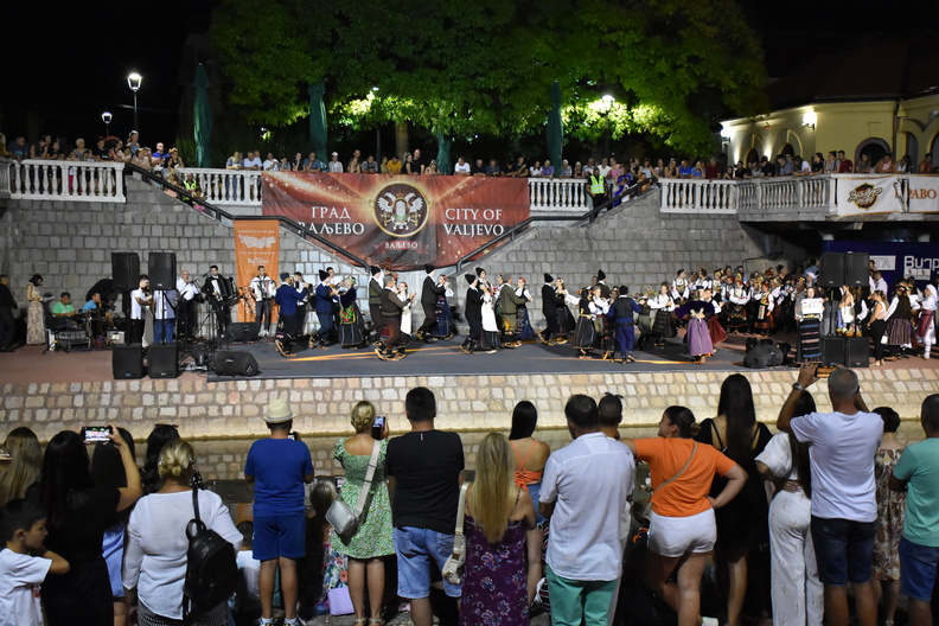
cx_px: 470
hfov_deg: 41.1
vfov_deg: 28.1
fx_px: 1252
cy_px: 313
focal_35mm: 48
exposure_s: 1/250
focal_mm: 32
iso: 6400
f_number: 4
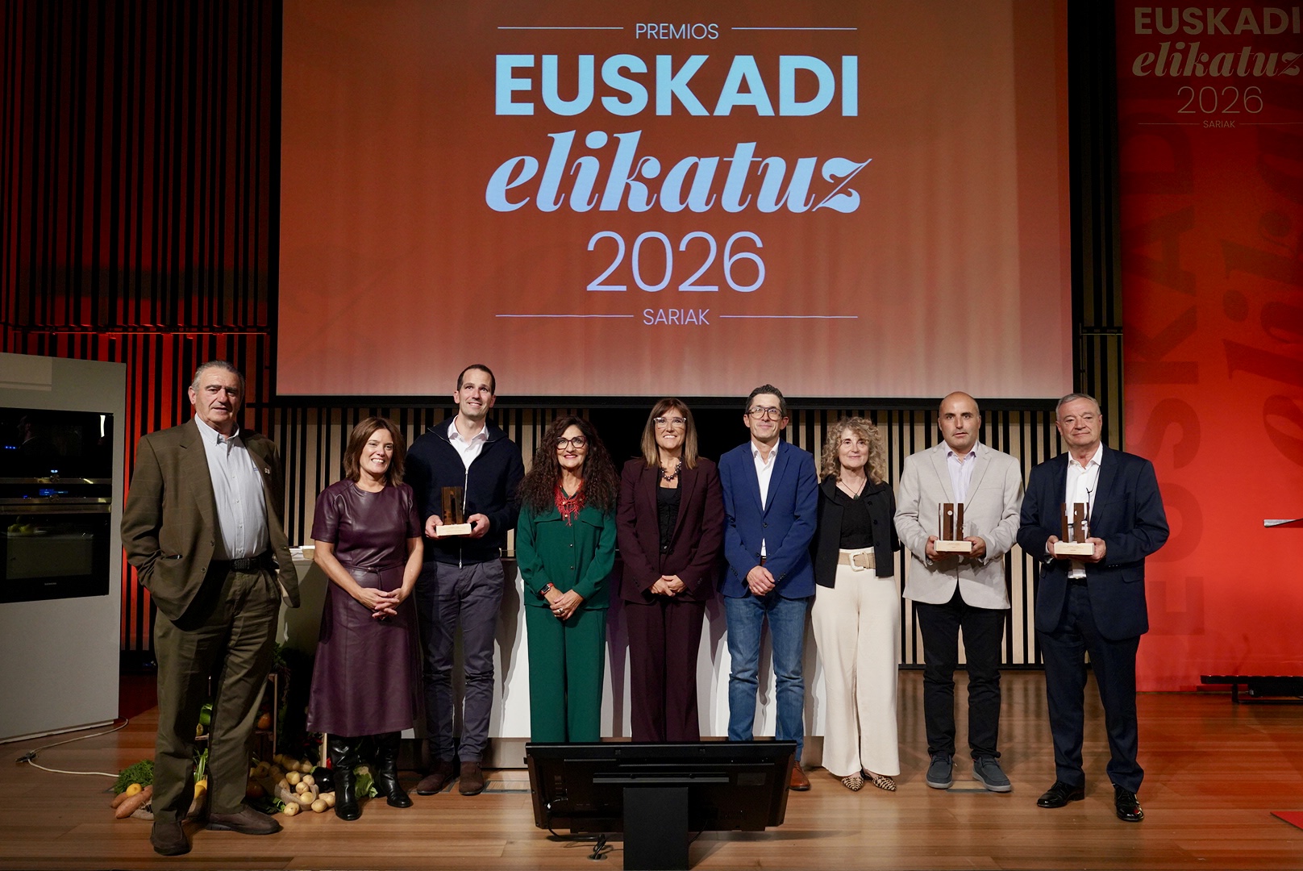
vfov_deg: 43.7
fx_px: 1087
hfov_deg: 61.9
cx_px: 652
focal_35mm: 30
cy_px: 436
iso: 1600
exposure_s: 1/250
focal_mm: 20
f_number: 4
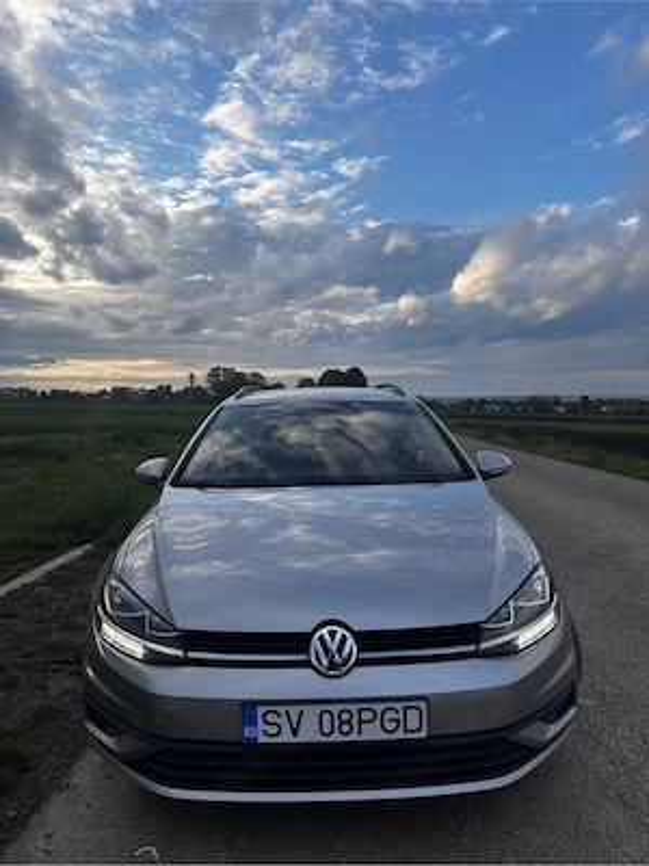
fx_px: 600
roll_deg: +0.2
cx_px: 324
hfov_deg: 56.8
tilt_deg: -3.2
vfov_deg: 71.6
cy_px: 433
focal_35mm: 24
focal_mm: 6.86
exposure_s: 1/1473
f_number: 1.78
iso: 80
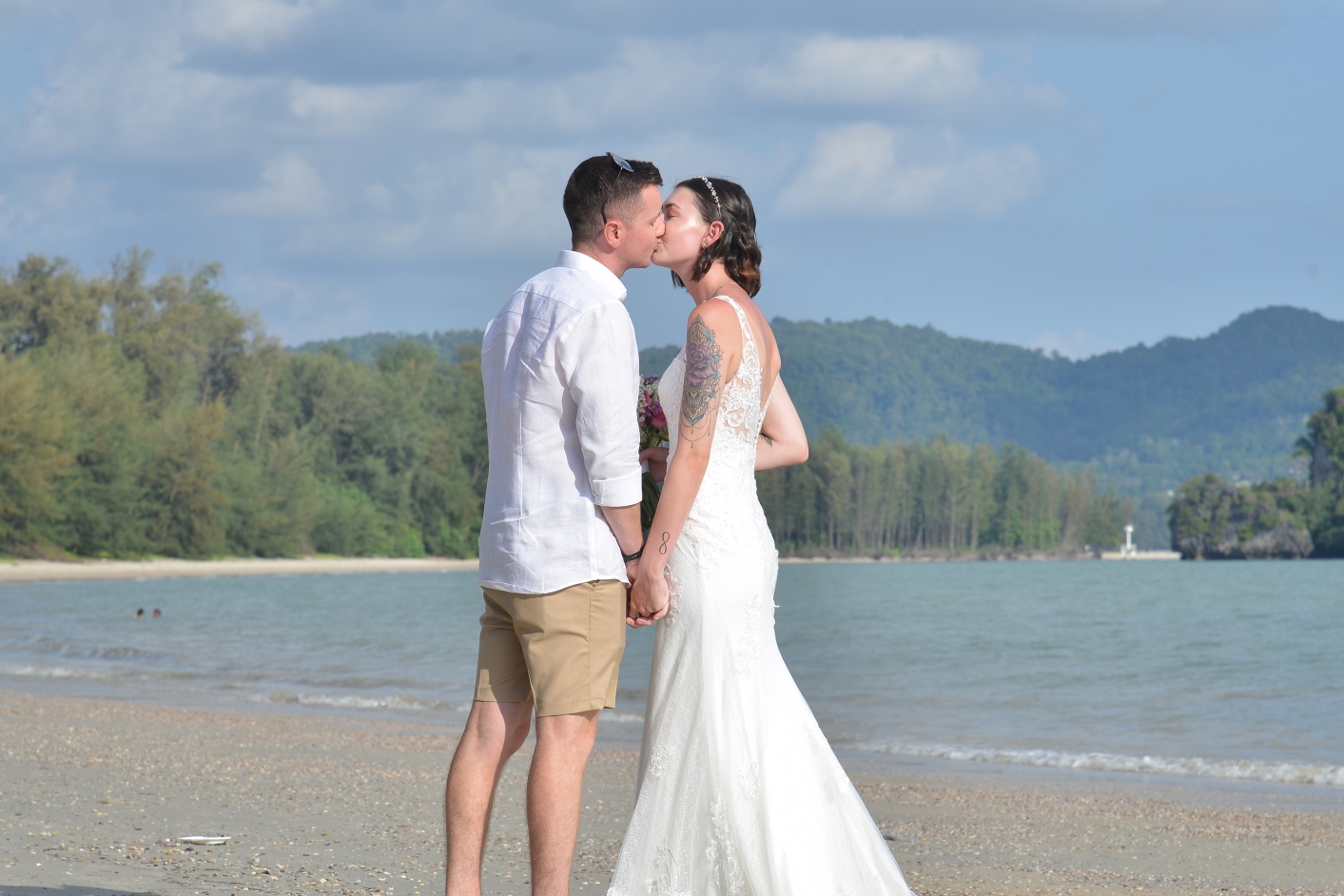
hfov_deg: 16.9
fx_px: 4517
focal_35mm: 121
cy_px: 503
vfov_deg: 11.3
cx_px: 684
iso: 100
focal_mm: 95
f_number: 8
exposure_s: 1/250
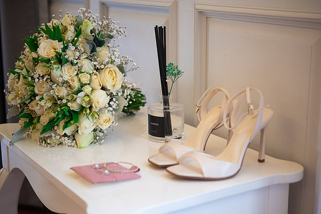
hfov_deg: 32.6
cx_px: 165
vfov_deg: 22.1
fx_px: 549
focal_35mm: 62
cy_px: 110
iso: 2000
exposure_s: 1/125
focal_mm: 60
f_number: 3.2
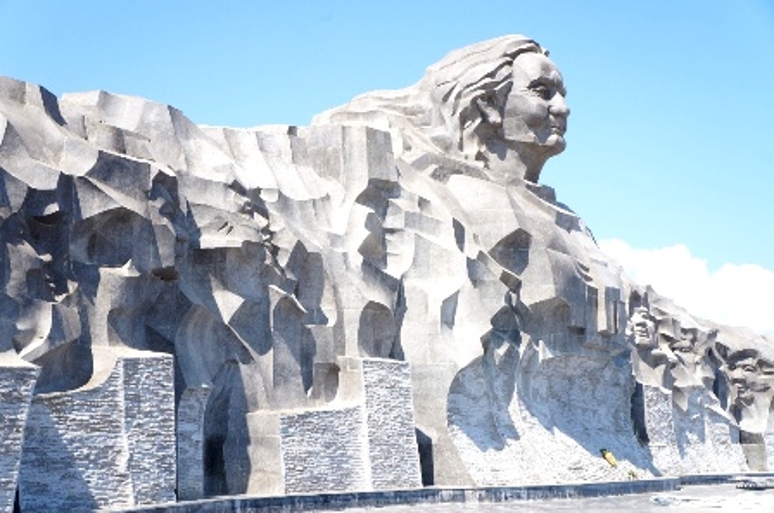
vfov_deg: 28.0
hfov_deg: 41.2
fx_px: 1030
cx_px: 387
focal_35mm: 48
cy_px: 256
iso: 200
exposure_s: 1/320
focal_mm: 32
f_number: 8
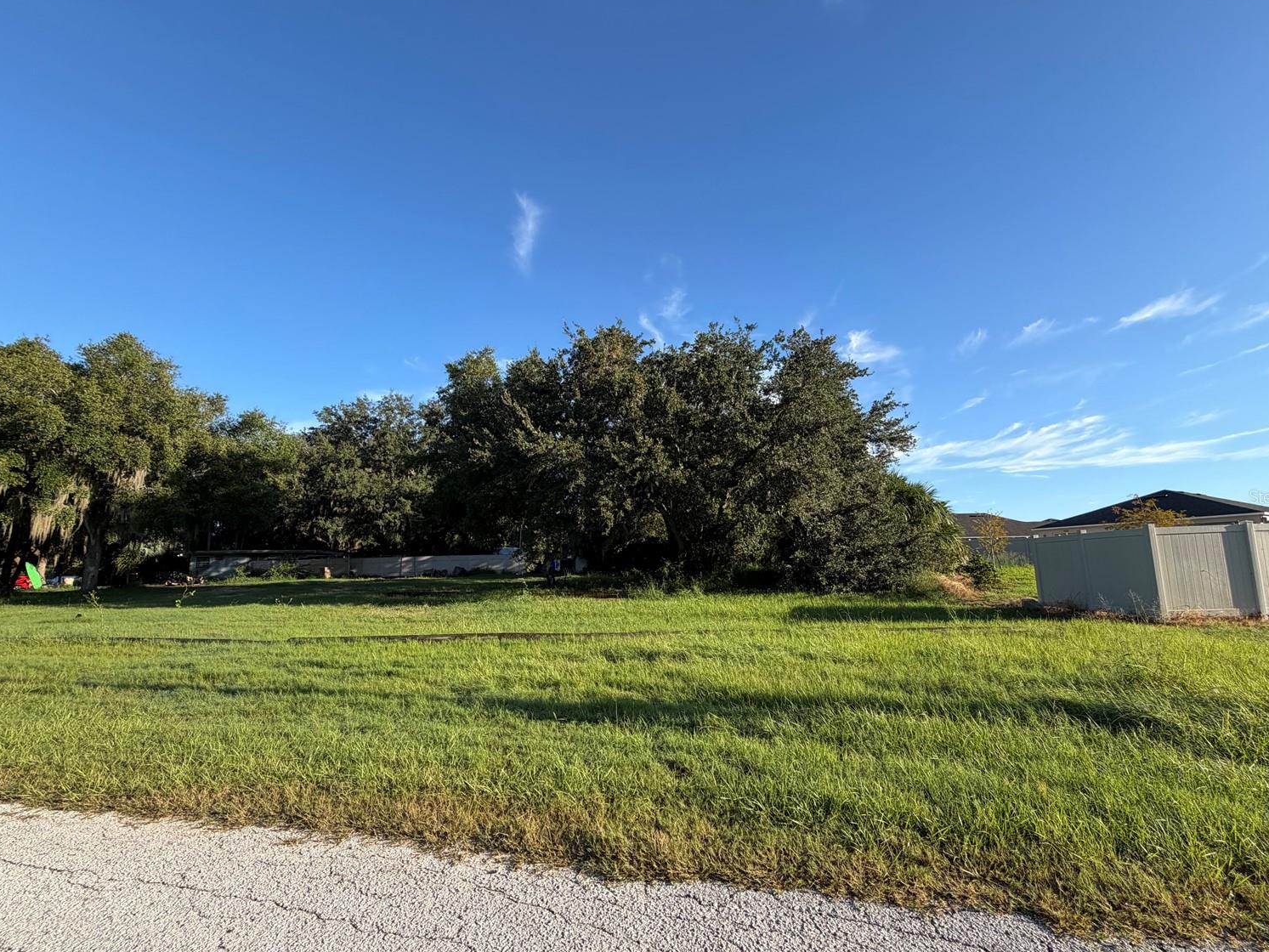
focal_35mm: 15
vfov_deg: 81.7
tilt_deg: +8.5
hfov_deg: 98.1
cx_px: 649
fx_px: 550
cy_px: 496
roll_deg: +1.7
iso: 40
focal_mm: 2.22
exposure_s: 1/760
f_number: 2.2
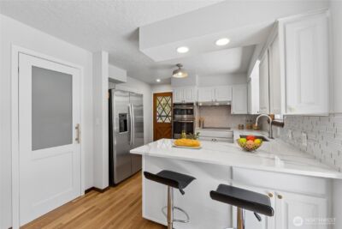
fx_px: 143
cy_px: 114
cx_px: 171
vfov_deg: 77.4
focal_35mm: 15
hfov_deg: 100.4
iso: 250
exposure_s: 1/15
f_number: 9
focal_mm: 10
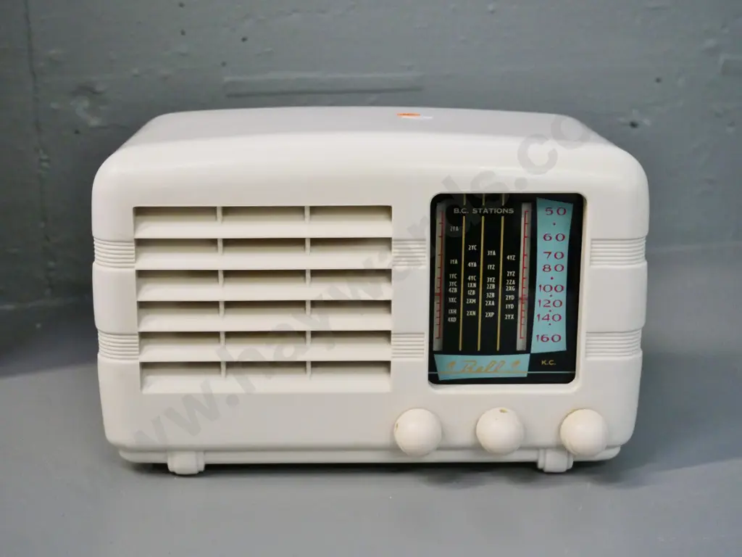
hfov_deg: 38.2
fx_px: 1072
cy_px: 278
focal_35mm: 50
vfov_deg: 29.1
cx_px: 371
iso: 3200
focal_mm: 25
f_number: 4.5
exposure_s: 1/250
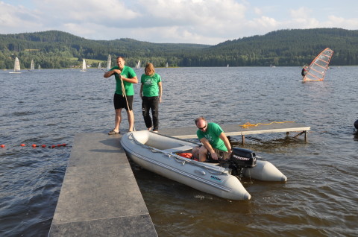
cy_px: 118
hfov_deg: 57.3
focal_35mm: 33
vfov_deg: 39.8
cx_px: 179
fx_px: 328
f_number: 8
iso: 200
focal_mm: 22
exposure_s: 1/250
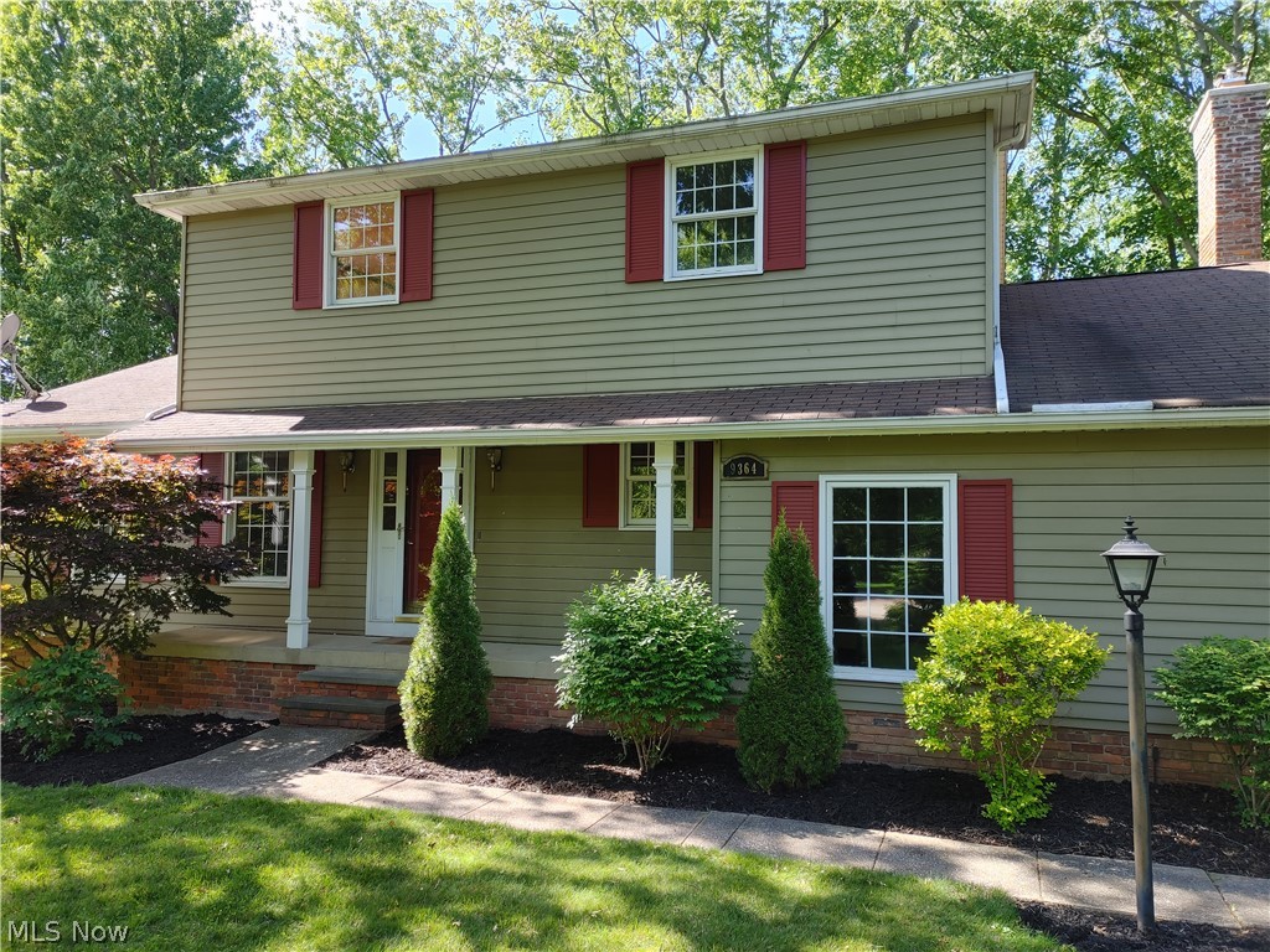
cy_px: 476
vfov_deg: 53.1
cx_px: 635
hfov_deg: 67.3
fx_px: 954
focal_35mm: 26
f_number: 1.8
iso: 50
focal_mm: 5.58
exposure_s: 1/258
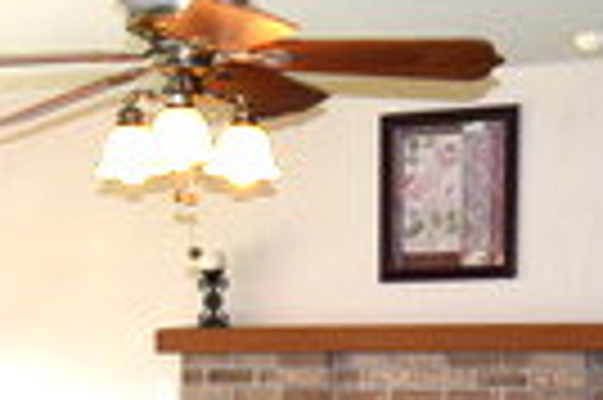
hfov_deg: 23.5
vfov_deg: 15.0
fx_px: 1439
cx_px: 162
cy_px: 537
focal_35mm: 86
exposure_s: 1/125
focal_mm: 12
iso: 720
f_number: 5.6
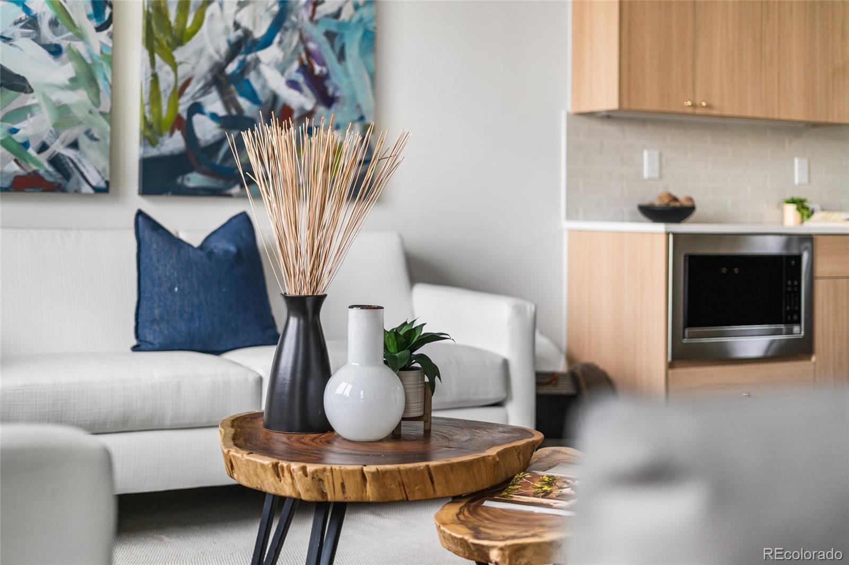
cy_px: 282
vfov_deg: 27.0
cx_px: 424
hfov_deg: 39.6
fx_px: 1179
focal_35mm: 50
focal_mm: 50
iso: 500
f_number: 1.8
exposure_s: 1/60
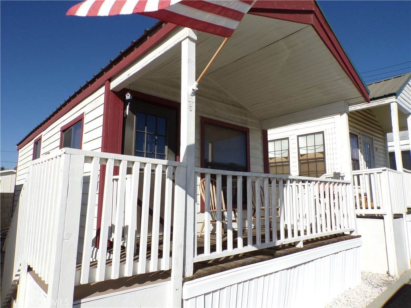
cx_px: 206
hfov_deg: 71.6
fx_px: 285
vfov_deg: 56.8
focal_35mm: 24
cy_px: 154
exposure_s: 1/600
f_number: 5.8
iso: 80
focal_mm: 4.3
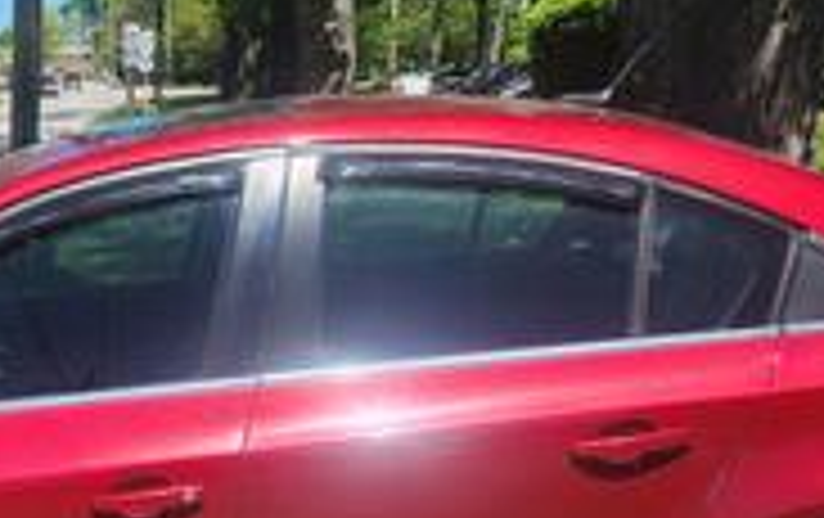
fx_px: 1507
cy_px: 734
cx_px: 113
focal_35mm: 67
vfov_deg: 17.8
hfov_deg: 29.5
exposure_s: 1/1232
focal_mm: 5.4
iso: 20
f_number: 1.8
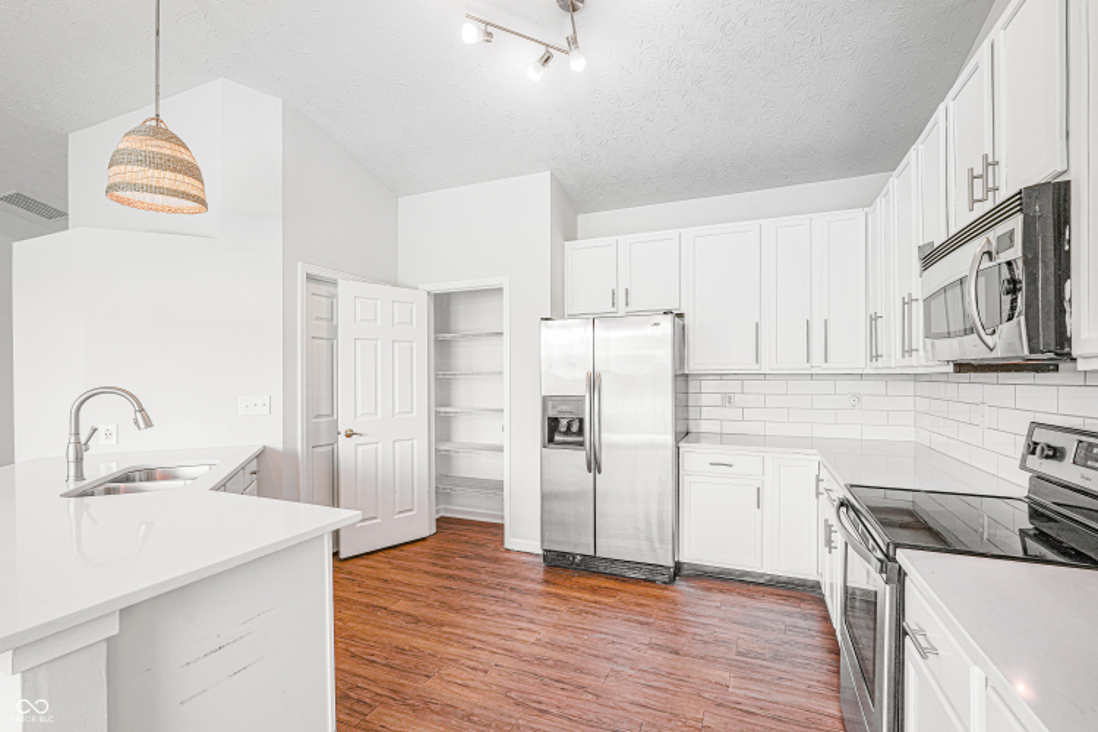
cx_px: 549
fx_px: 488
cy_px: 366
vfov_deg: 73.7
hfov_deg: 96.7
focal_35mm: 16
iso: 320
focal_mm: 16
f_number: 8
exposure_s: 1/30
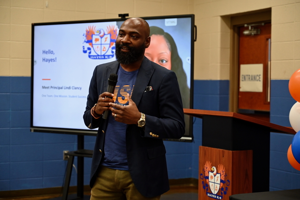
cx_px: 150
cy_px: 100
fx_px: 583
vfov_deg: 19.4
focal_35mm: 70
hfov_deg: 28.9
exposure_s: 1/125
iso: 2000
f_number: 4
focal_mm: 70
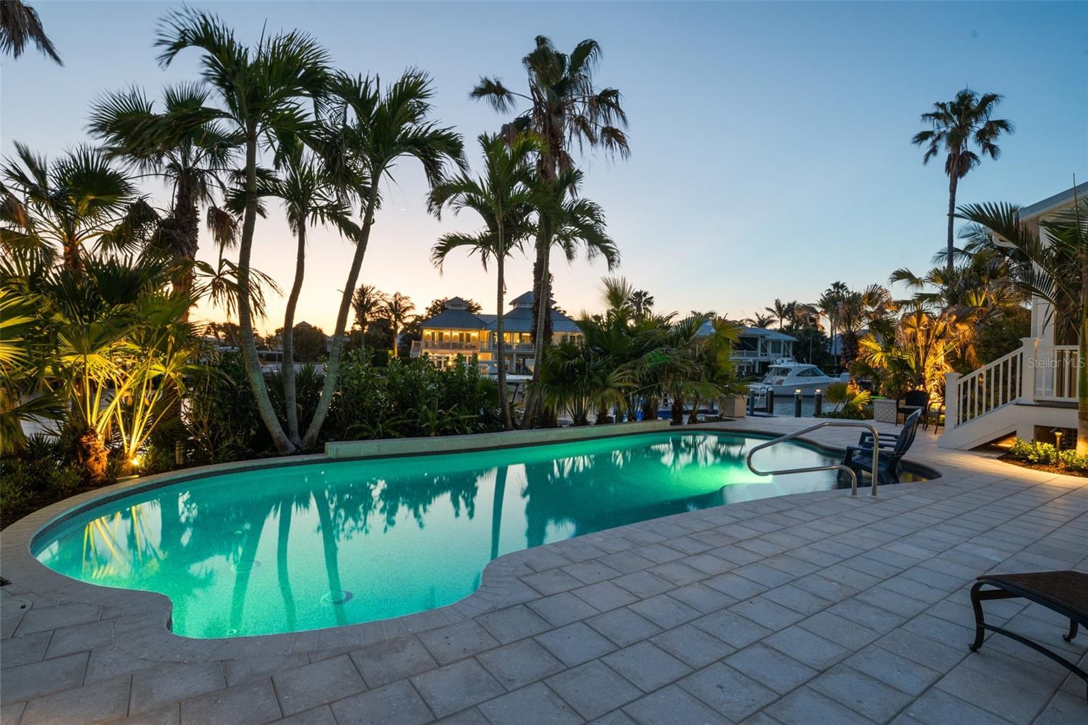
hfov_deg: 93.3
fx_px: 514
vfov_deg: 70.4
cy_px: 362
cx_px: 544
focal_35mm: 17
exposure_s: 4
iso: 400
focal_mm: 17
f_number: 10
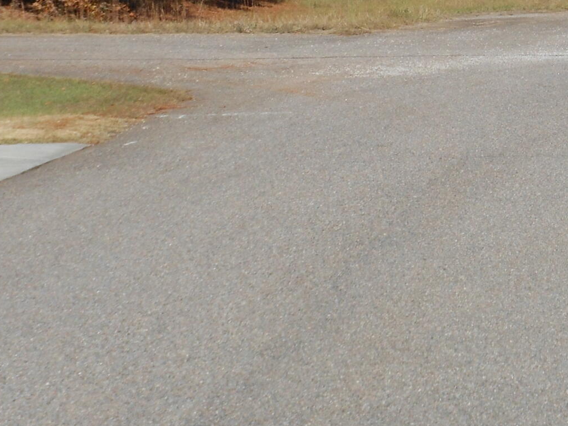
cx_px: 527
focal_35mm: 159
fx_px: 2609
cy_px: -55
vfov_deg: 9.2
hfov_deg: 12.3
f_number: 4.9
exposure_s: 1/500
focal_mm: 9.6
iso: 80
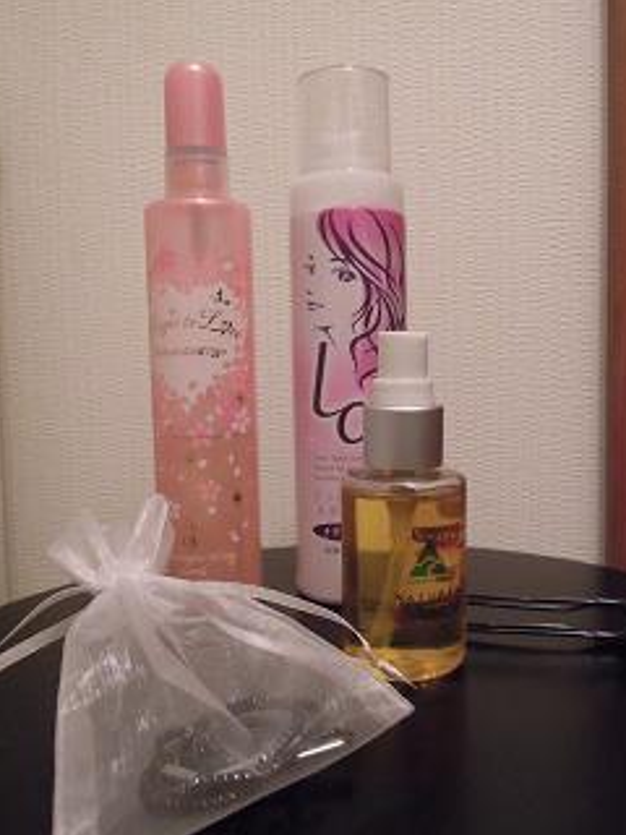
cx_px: 368
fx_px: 723
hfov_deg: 46.6
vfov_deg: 60.0
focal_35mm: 30
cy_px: 418
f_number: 2.8
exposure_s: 1/30
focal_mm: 4.3
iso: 1600
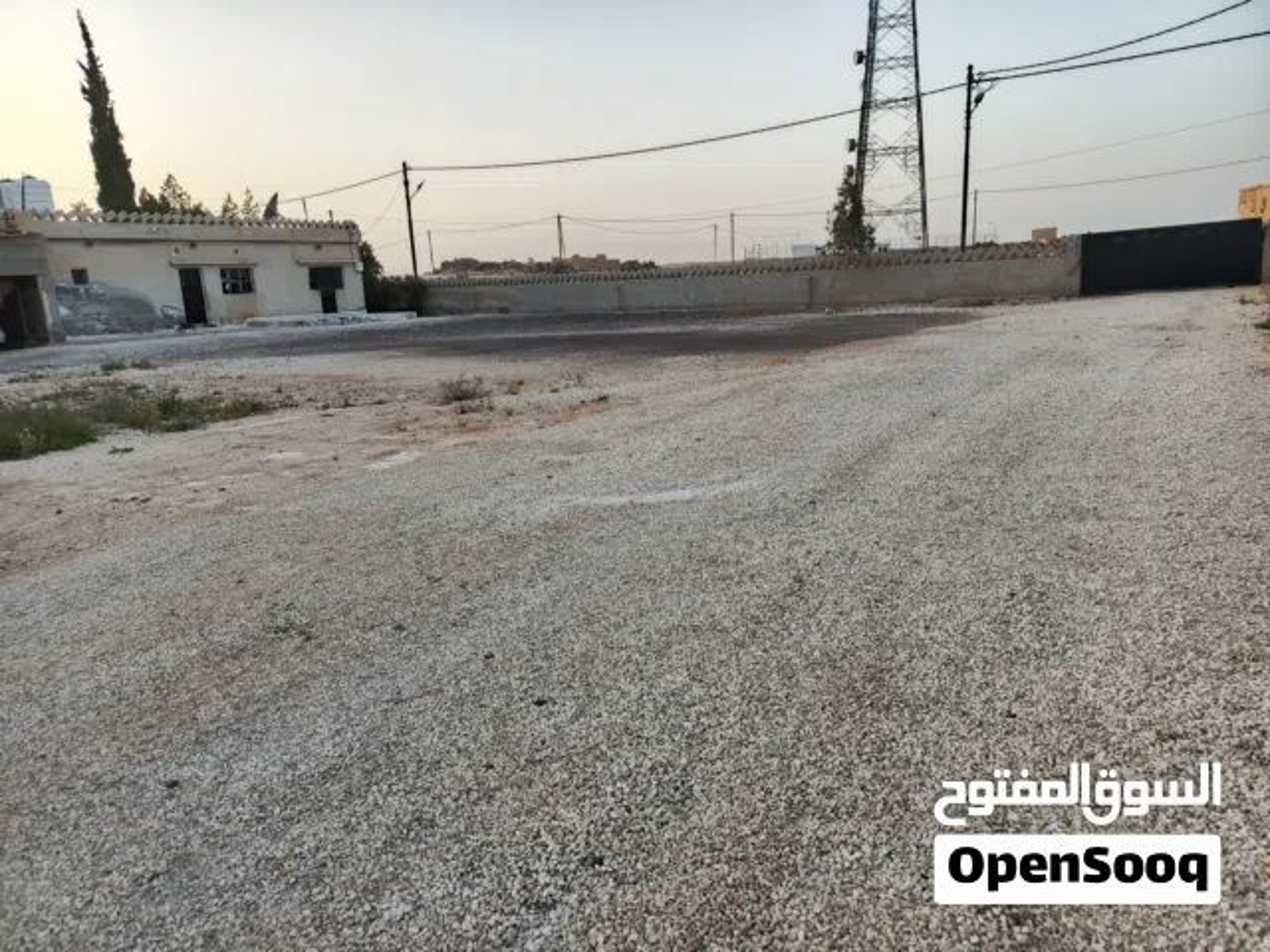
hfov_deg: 73.9
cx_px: 635
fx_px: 844
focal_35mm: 23
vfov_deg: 58.9
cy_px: 476
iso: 50
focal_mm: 5.25
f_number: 1.7
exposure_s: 1/52.5
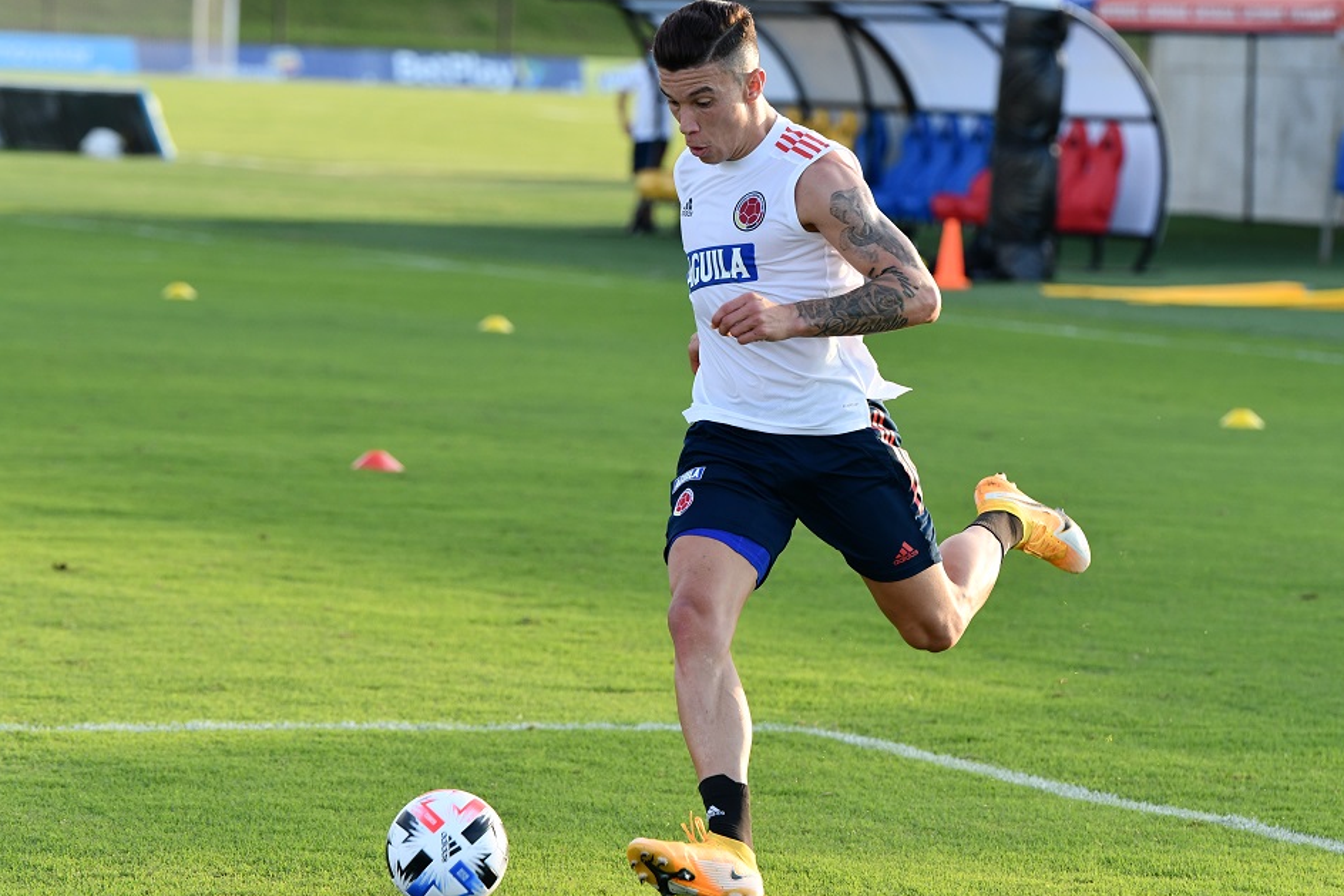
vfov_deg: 6.3
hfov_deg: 9.4
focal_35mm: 219
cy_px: 459
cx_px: 675
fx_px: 8174
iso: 800
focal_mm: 140
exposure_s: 1/1000
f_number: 4
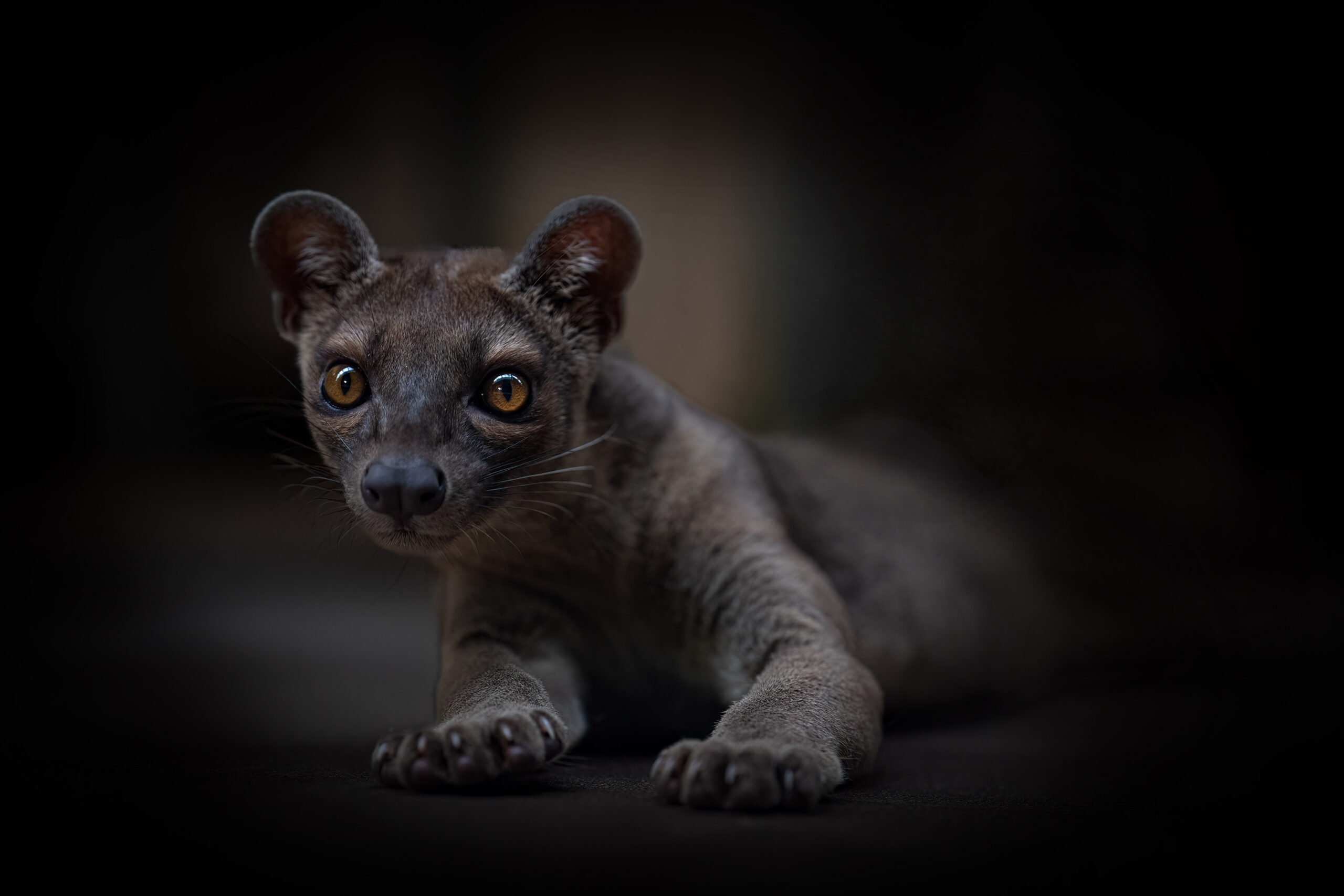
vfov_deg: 10.2
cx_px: 672
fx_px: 5040
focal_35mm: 135
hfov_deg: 15.2
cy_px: 448
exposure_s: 1/250
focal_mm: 135
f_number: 2.2
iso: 2000
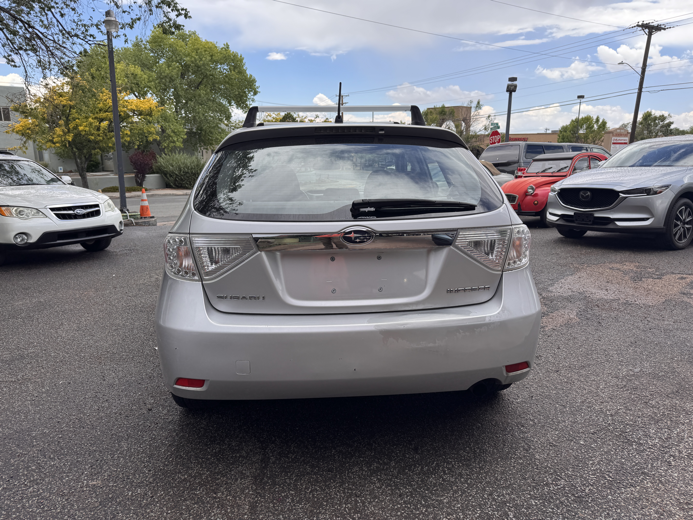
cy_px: 260
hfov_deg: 71.6
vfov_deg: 56.8
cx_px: 346
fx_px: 480
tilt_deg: -14.0
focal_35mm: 24
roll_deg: -0.1
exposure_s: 1/1488
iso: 80
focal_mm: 6.76
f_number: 1.78
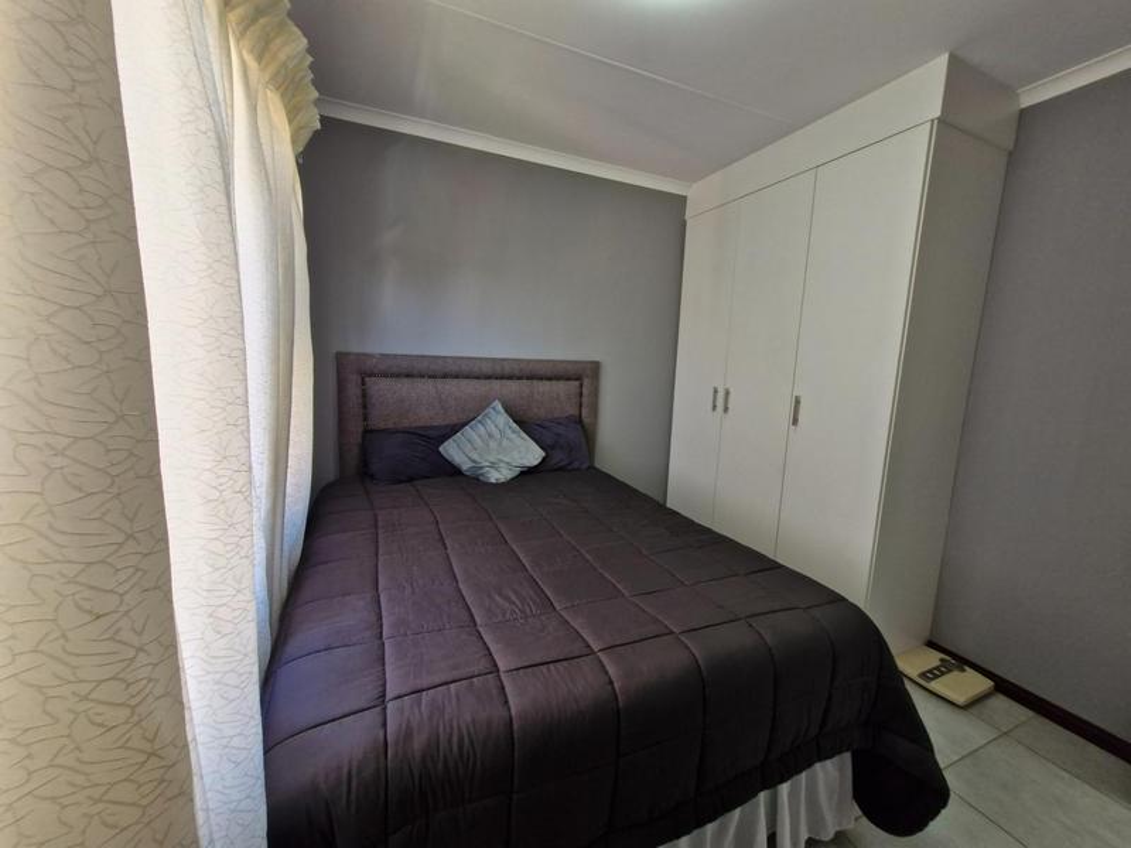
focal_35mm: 13
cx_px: 566
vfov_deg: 89.9
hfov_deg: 106.2
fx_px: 425
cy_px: 424
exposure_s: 1/50
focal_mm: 1.74
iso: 80
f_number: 2.2
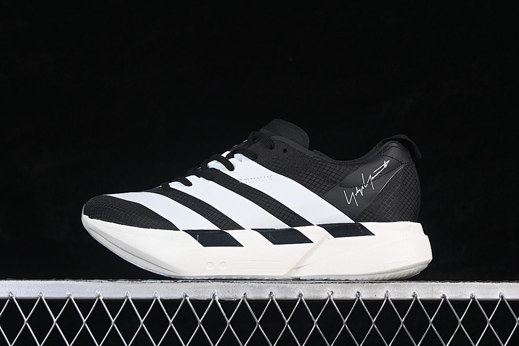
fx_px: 1081
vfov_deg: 18.2
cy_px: 173
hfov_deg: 27.0
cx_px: 260
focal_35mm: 75
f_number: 7.1
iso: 160
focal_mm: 50
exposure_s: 1/80
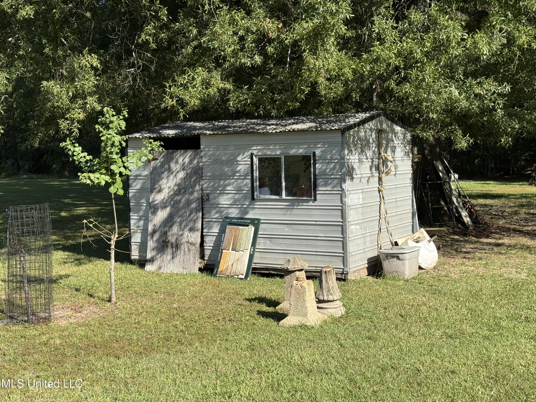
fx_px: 743
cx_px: 268
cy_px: 201
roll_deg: +1.8
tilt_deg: -3.6
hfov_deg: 39.7
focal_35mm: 48
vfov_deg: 30.3
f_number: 1.78
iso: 64
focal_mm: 6.76
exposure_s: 1/2415
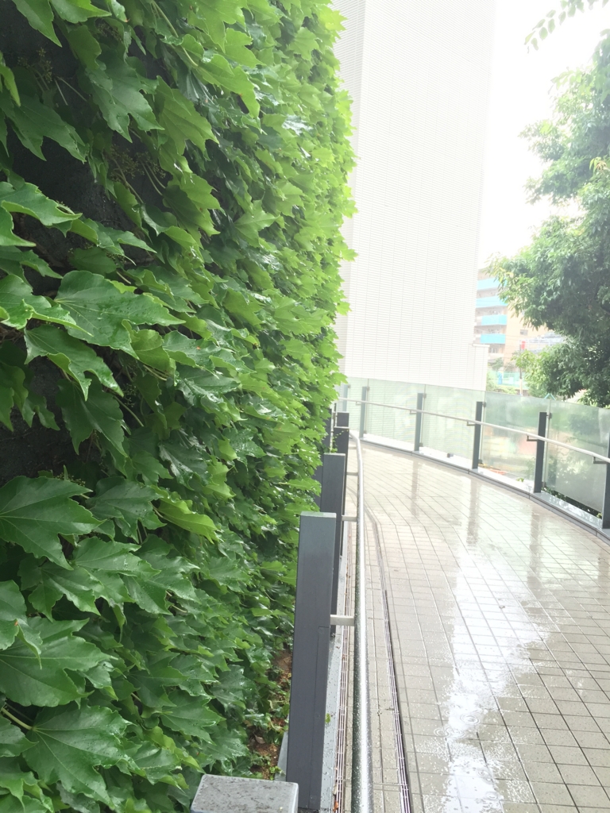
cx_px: 305
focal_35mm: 29
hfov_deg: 48.2
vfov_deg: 61.7
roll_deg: -2.1
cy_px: 406
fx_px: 681
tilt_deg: -3.2
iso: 64
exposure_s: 1/30
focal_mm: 4.15
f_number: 2.2
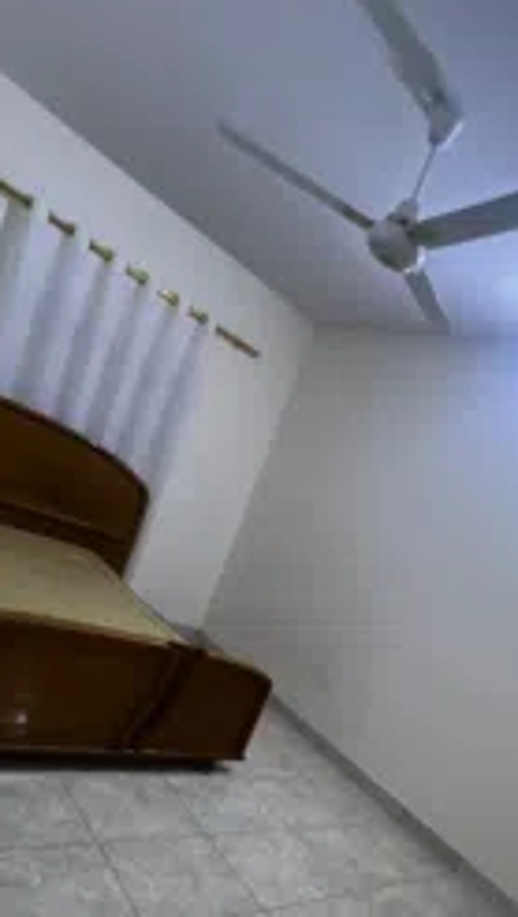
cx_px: 365
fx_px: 560
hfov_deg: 48.4
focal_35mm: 23
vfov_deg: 73.5
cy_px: 678
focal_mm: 1.57
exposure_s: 1/94
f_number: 1.8
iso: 250
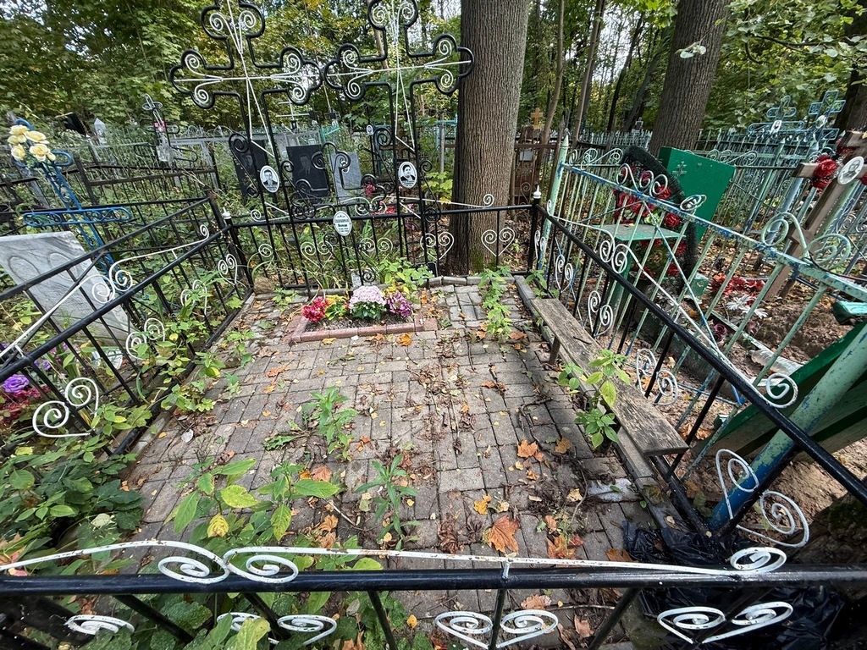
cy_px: 325
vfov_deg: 85.7
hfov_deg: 102.1
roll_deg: +3.5
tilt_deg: -28.4
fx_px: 351
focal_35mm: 14
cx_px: 434
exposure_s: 1/99
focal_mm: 2.22
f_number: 2.2
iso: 80
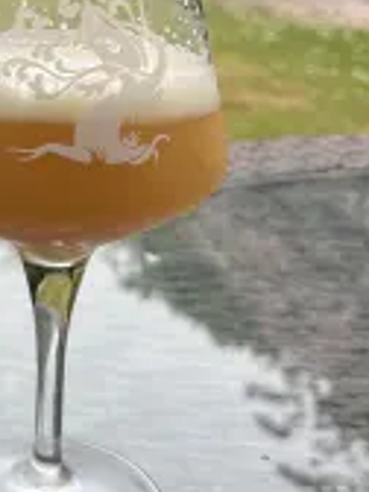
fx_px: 881
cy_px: 146
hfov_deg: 22.4
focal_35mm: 62
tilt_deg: -13.1
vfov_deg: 30.8
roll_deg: -0.9
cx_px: -29
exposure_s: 1/484
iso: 50
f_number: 1.6
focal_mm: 5.1
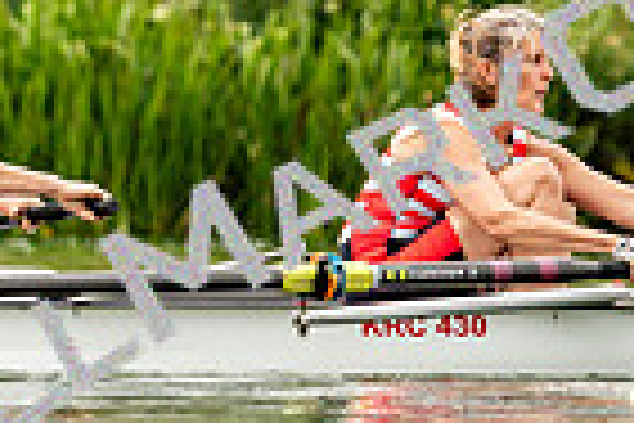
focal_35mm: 1529
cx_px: -571
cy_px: 146
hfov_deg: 1.3
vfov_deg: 0.9
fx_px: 26925
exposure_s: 1/2000
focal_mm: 371
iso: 640
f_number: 6.3
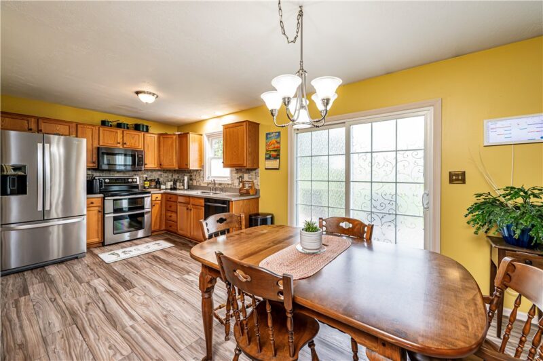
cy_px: 180
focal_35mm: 14
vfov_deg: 81.1
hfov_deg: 104.3
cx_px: 272
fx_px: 211
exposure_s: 1/200
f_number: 8
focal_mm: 14
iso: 2500
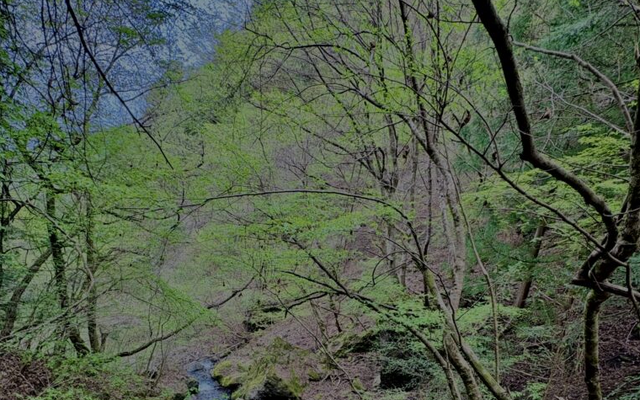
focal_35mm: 20
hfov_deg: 85.1
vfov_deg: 54.8
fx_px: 349
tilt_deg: -20.2
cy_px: 329
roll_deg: -6.5
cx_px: 322
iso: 64
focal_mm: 2.22
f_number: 2.2
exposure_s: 1/99
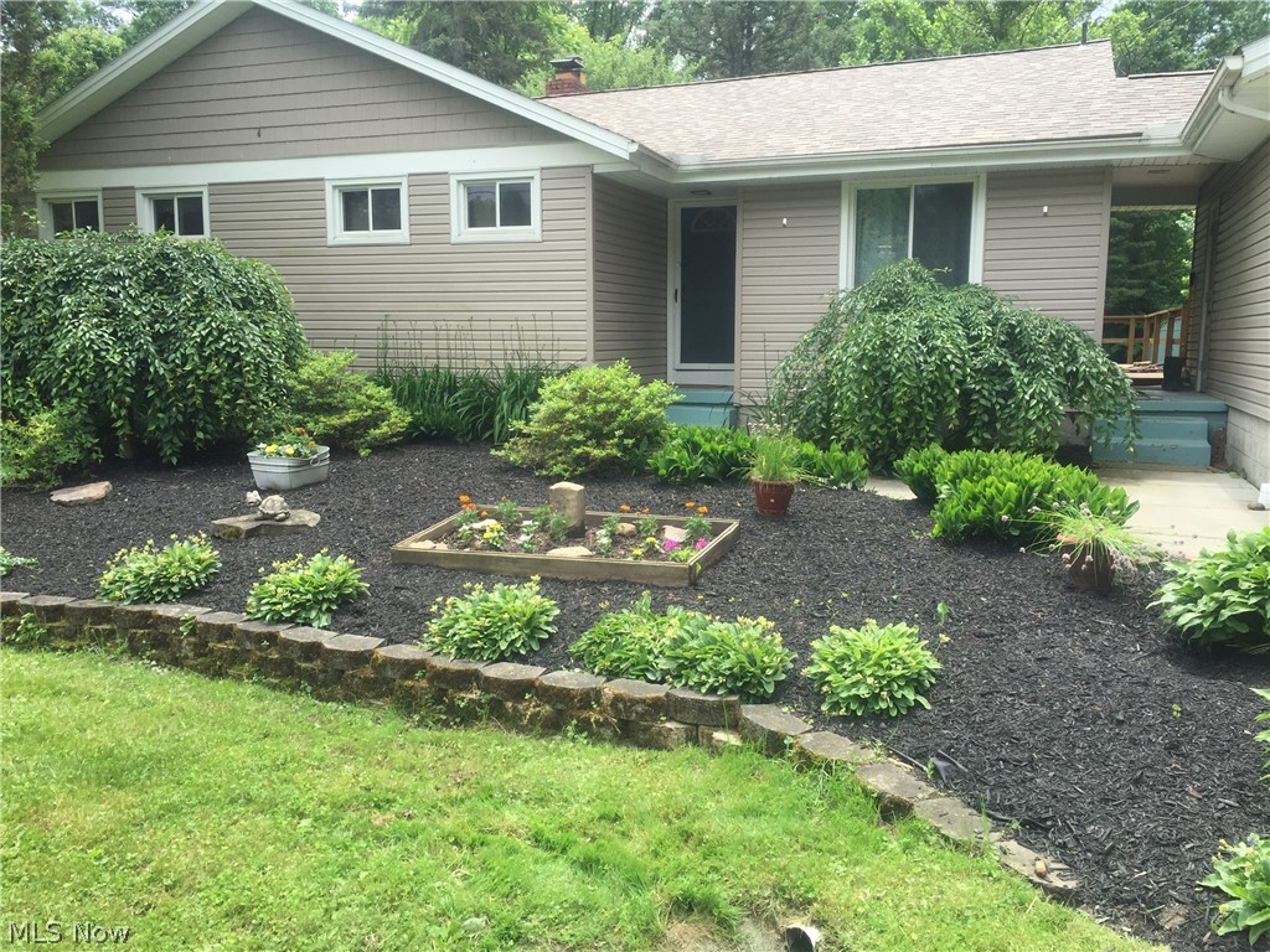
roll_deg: -1.3
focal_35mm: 29
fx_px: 1064
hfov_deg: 61.7
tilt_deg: -6.1
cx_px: 635
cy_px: 476
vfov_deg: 48.2
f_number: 2.2
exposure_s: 1/791
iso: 32
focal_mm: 4.15
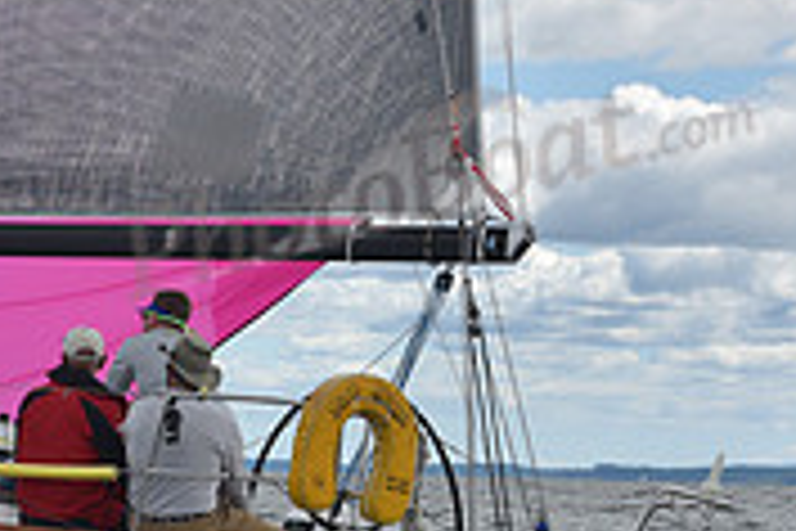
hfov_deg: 8.9
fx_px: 5085
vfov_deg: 6.0
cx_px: -108
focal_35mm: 230
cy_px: 479
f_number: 9
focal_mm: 70
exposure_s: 1/800
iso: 250
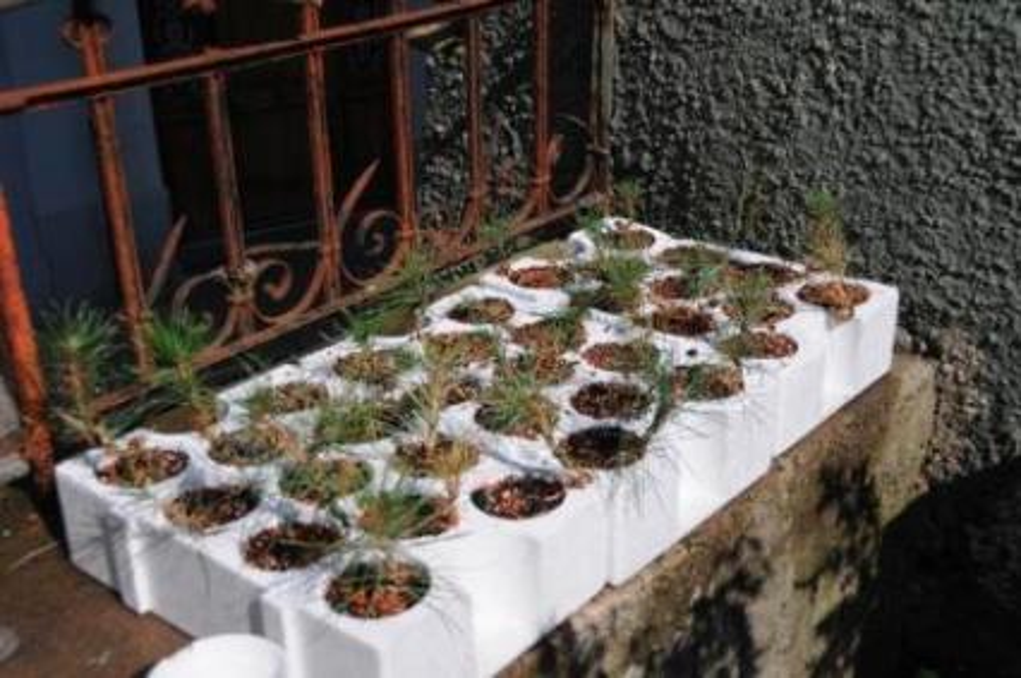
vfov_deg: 28.9
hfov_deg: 42.4
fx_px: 1317
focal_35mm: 46
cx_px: 510
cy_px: 339
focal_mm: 31
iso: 400
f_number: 4
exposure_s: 1/5000
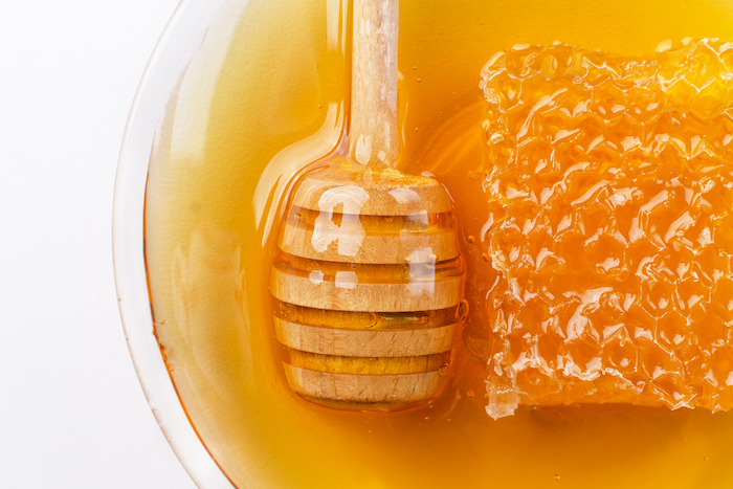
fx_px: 1069
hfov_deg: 37.8
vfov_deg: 25.8
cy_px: 244
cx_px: 366
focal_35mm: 52
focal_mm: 35
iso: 100
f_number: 7.1
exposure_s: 1/100
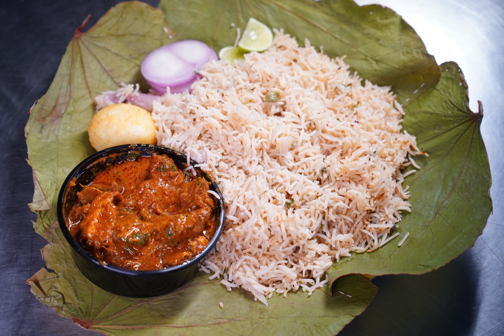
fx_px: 868
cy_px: 168
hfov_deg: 32.4
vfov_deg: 21.9
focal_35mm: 62
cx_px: 252
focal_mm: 62
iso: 640
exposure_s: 1/200
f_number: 5.6
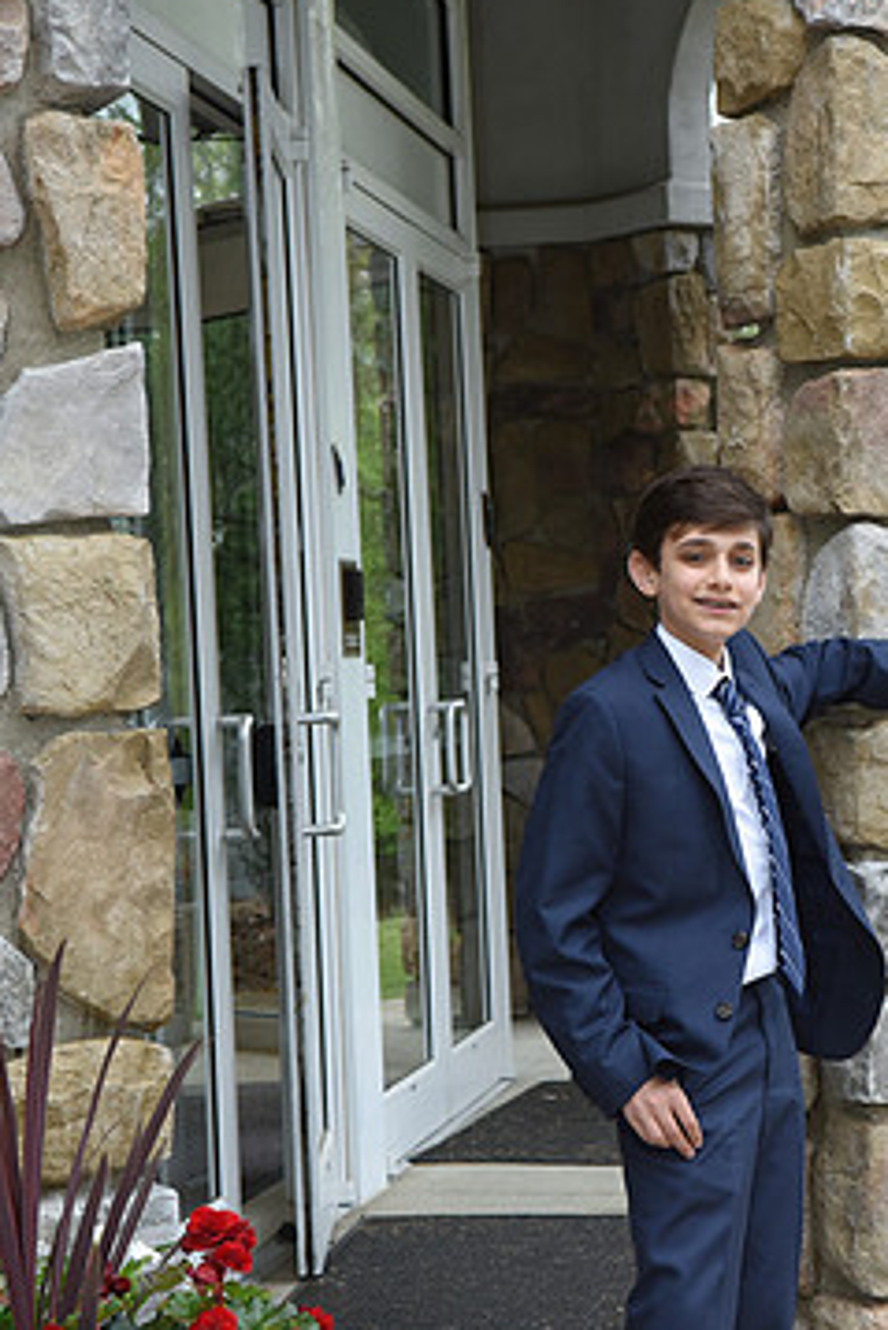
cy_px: 788
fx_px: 3290
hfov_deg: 15.3
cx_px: 619
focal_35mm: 89
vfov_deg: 22.8
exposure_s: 1/125
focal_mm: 55
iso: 1000
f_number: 8
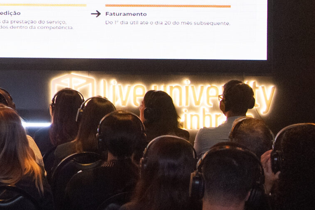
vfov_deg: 8.4
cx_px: -132
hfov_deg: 12.2
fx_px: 1417
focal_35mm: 162
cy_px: 21
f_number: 5.6
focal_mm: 32
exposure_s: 1/100
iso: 2500
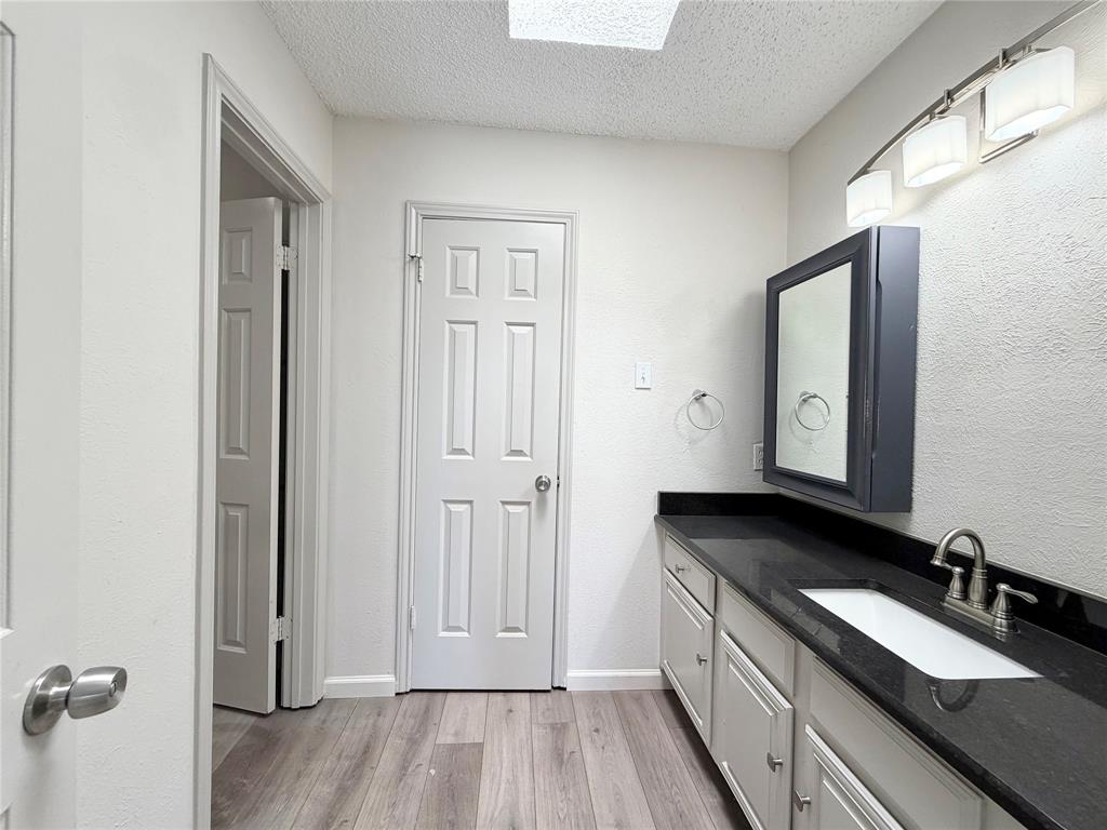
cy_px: 415
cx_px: 554
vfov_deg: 85.7
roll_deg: -0.6
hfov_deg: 102.1
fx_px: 448
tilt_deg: -1.4
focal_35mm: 14
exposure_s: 1/120
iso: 100
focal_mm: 2.22
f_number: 2.2
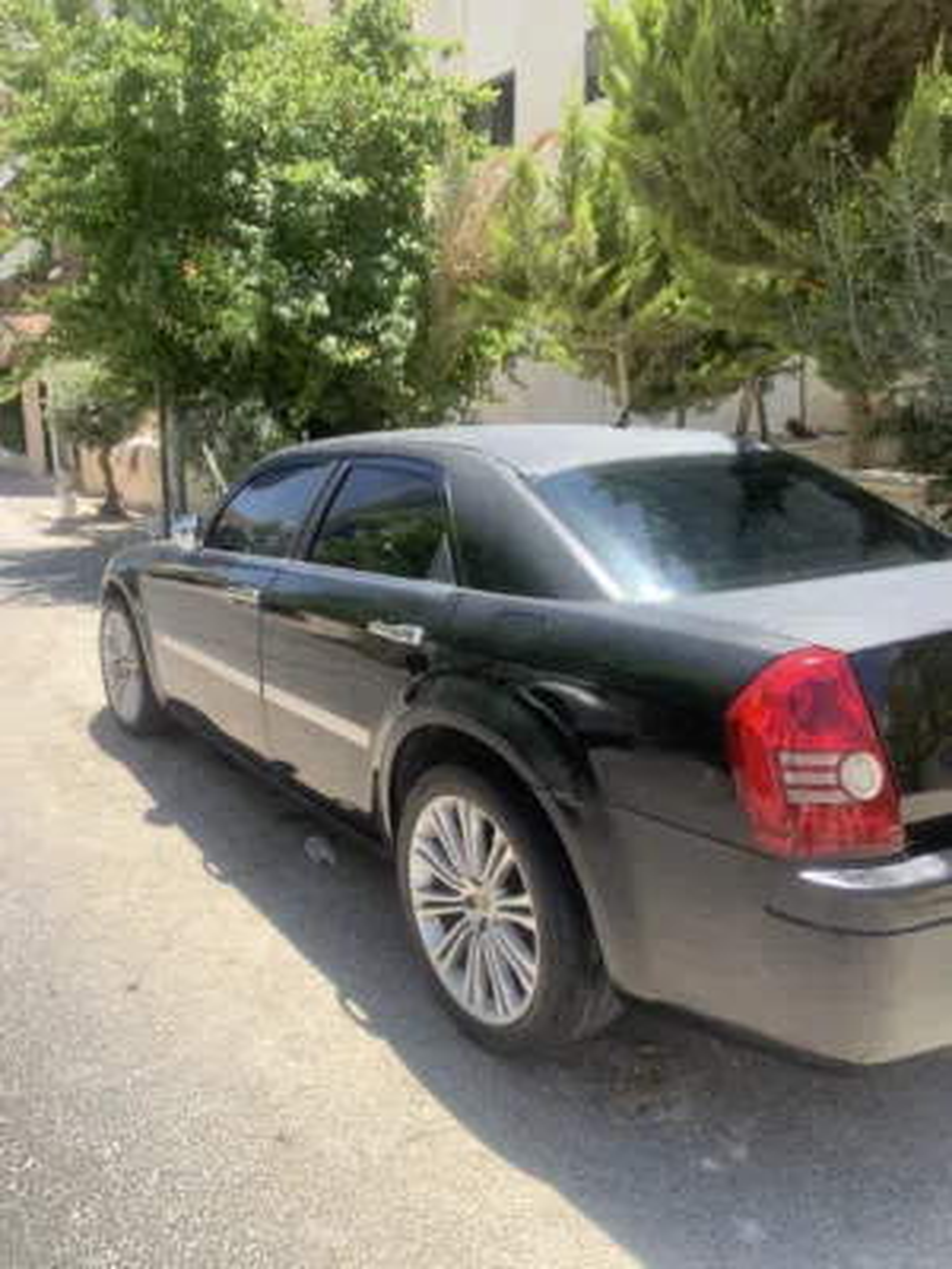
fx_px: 953
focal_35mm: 26
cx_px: 476
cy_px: 634
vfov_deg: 67.3
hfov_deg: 53.1
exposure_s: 1/448
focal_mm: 4.25
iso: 25
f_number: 1.8
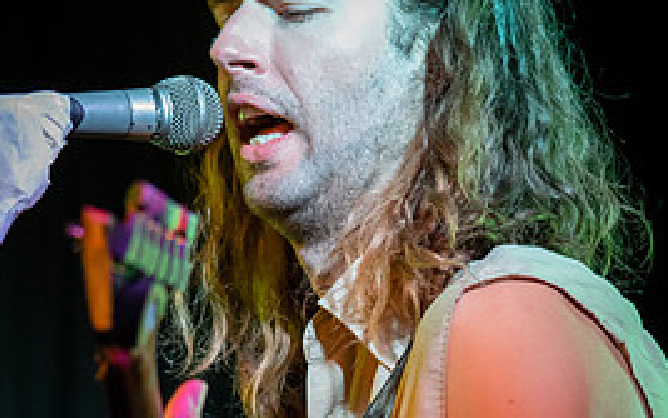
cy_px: 340
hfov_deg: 7.8
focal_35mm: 269
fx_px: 4898
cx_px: 299
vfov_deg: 4.9
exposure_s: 1/160
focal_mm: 105
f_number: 2.8
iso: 2500
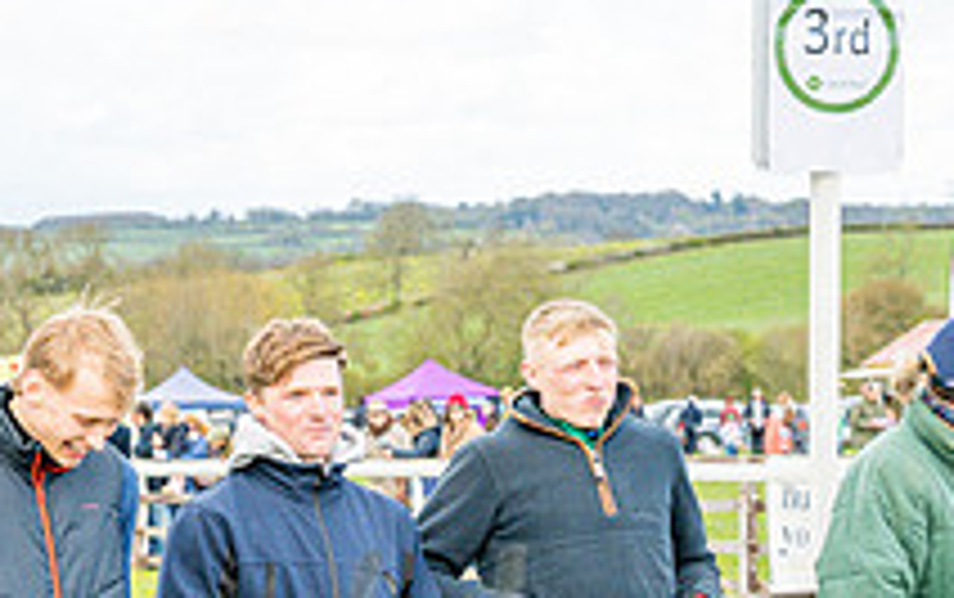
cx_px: 182
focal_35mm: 159
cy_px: 602
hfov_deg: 13.1
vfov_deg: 8.2
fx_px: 4138
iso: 400
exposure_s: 1/800
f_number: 5
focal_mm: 49
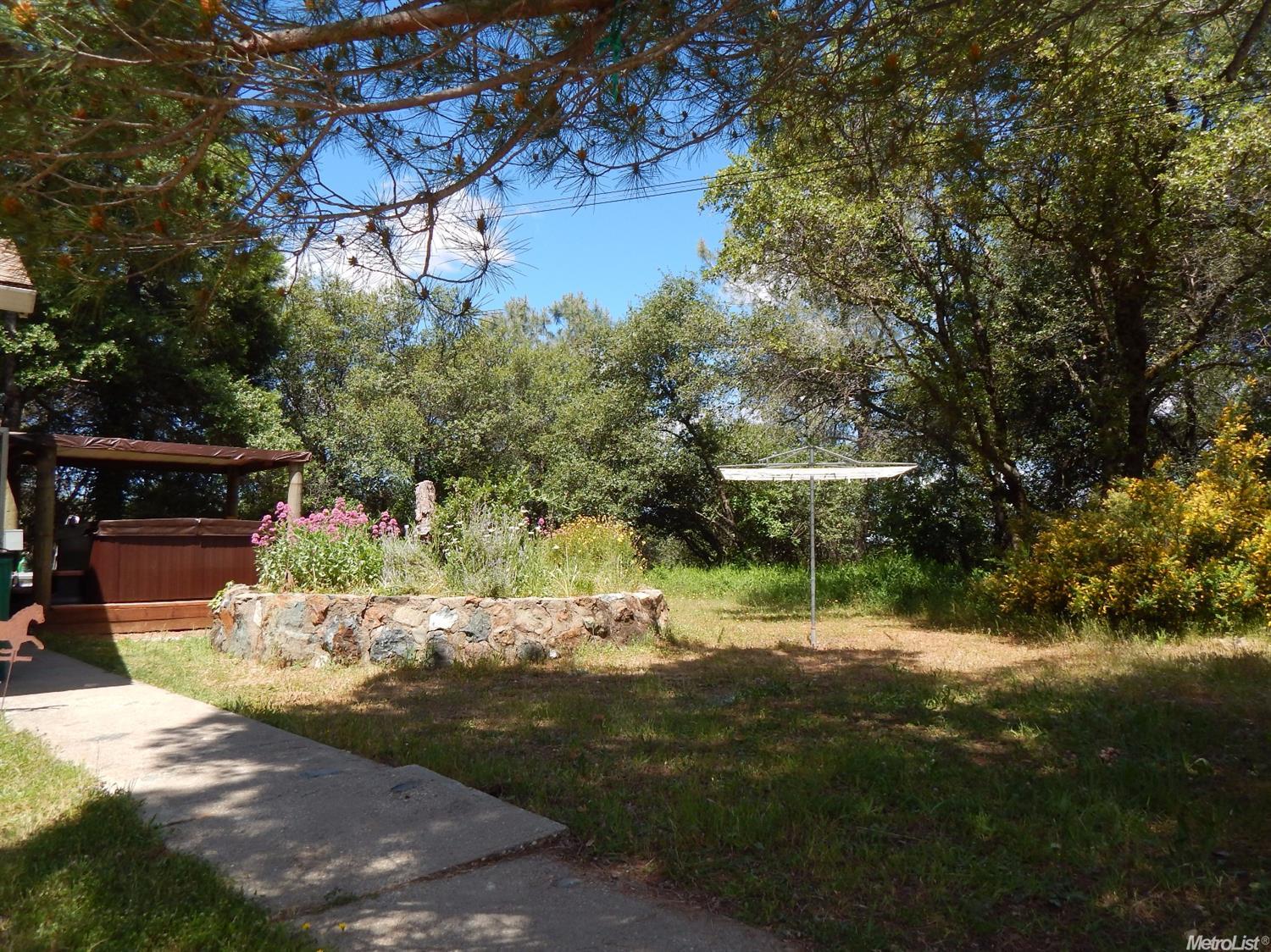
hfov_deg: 69.4
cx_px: 636
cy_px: 476
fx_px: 918
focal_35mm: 25
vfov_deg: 54.9
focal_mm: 4.5
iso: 125
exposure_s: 1/800
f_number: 3.1
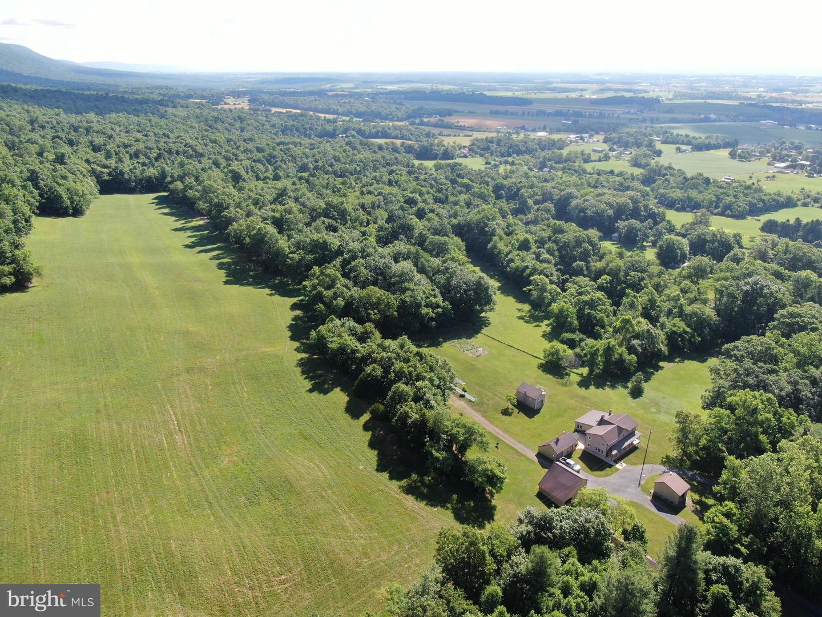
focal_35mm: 24
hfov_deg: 71.6
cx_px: 411
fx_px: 570
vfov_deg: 56.8
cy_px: 308
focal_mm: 4.39
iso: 100
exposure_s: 1/640
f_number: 2.8
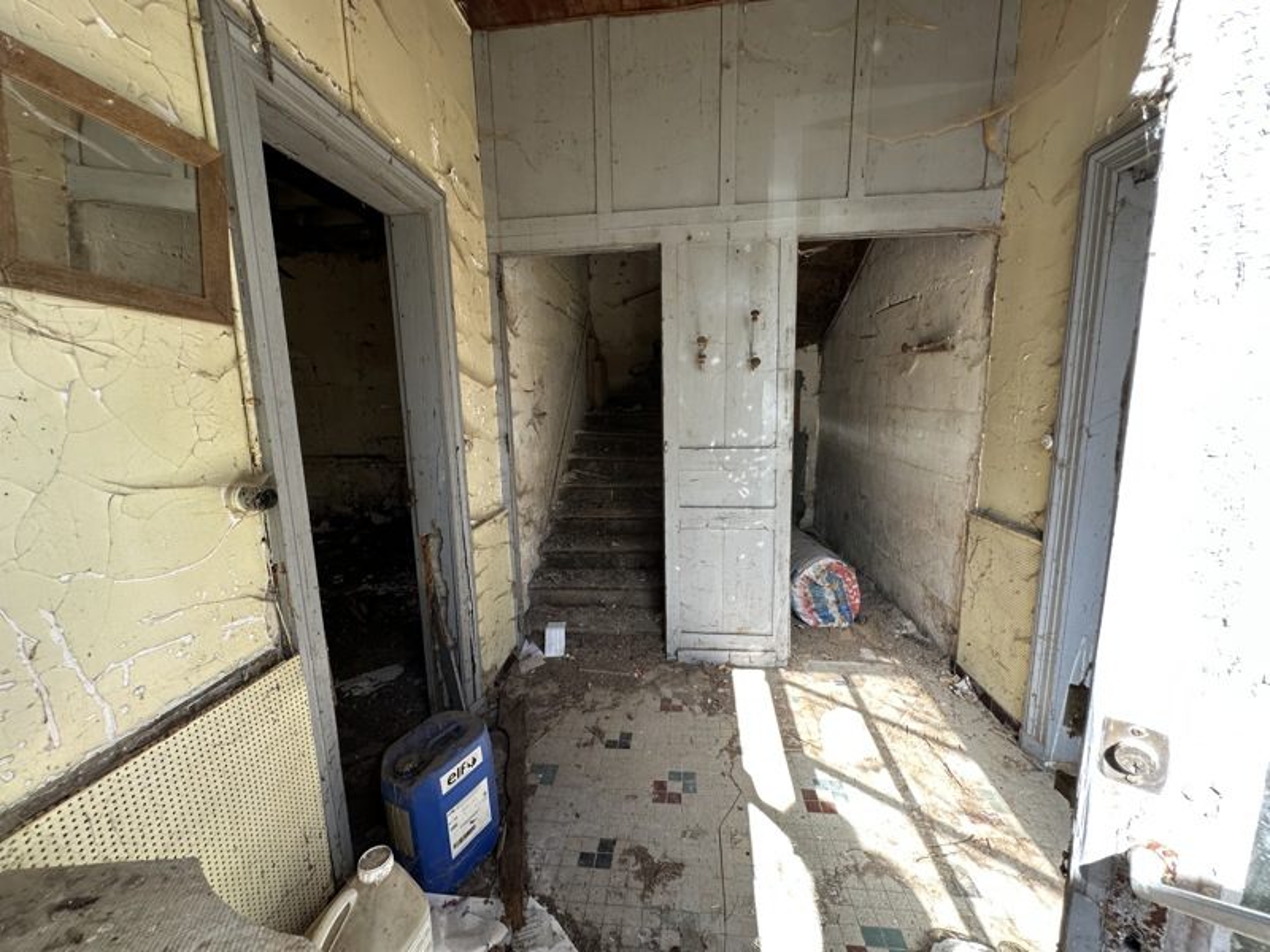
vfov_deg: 85.7
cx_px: 635
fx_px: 514
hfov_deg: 102.1
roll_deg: +1.3
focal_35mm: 14
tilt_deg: -8.2
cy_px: 476
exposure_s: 1/99
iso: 80
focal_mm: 2.22
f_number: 2.2
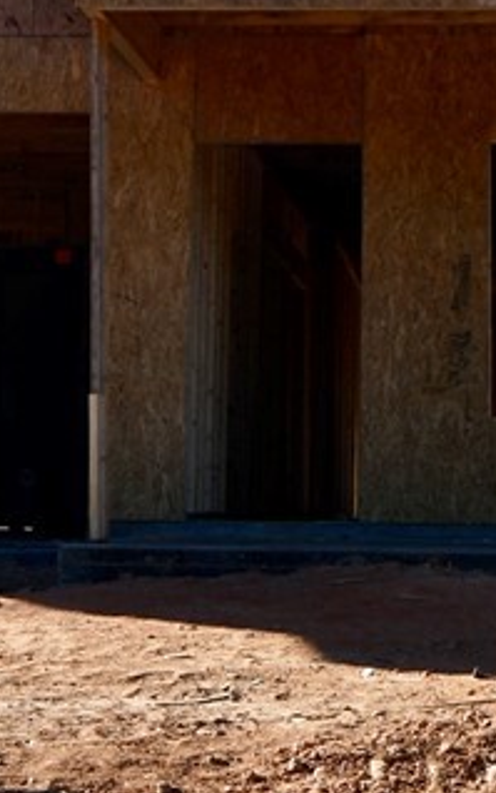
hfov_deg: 17.8
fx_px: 1577
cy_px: -65
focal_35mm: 73
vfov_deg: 26.2
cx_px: 302
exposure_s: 1/250
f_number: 9
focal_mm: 14
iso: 100
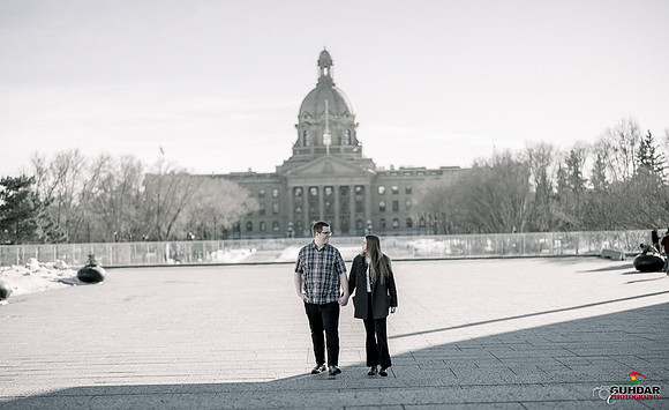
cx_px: 334
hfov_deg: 37.7
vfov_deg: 23.6
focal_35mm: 54
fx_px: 981
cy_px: 230
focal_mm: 50
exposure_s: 1/3200
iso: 100
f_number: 1.2
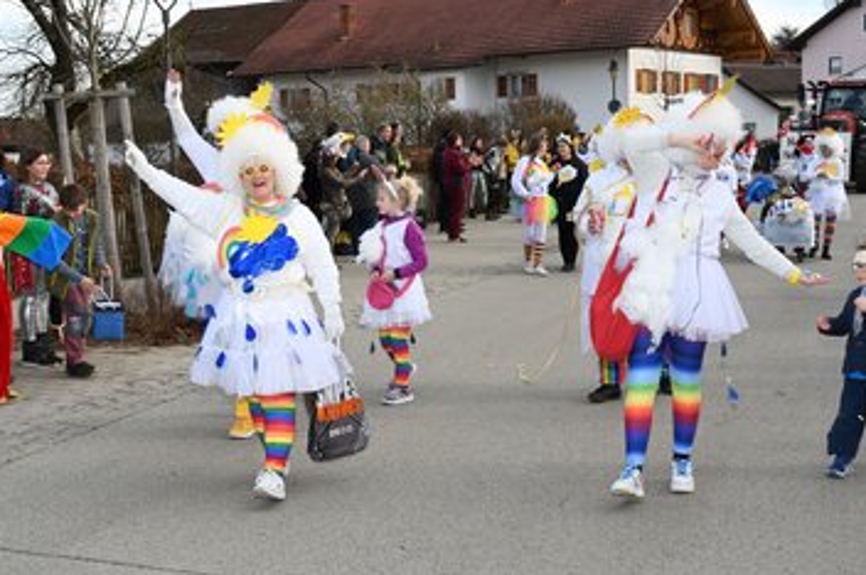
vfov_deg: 26.9
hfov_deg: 39.6
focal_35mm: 50
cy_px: 278
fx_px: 1202
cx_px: 423
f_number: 20
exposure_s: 1/200
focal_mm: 44
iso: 1000
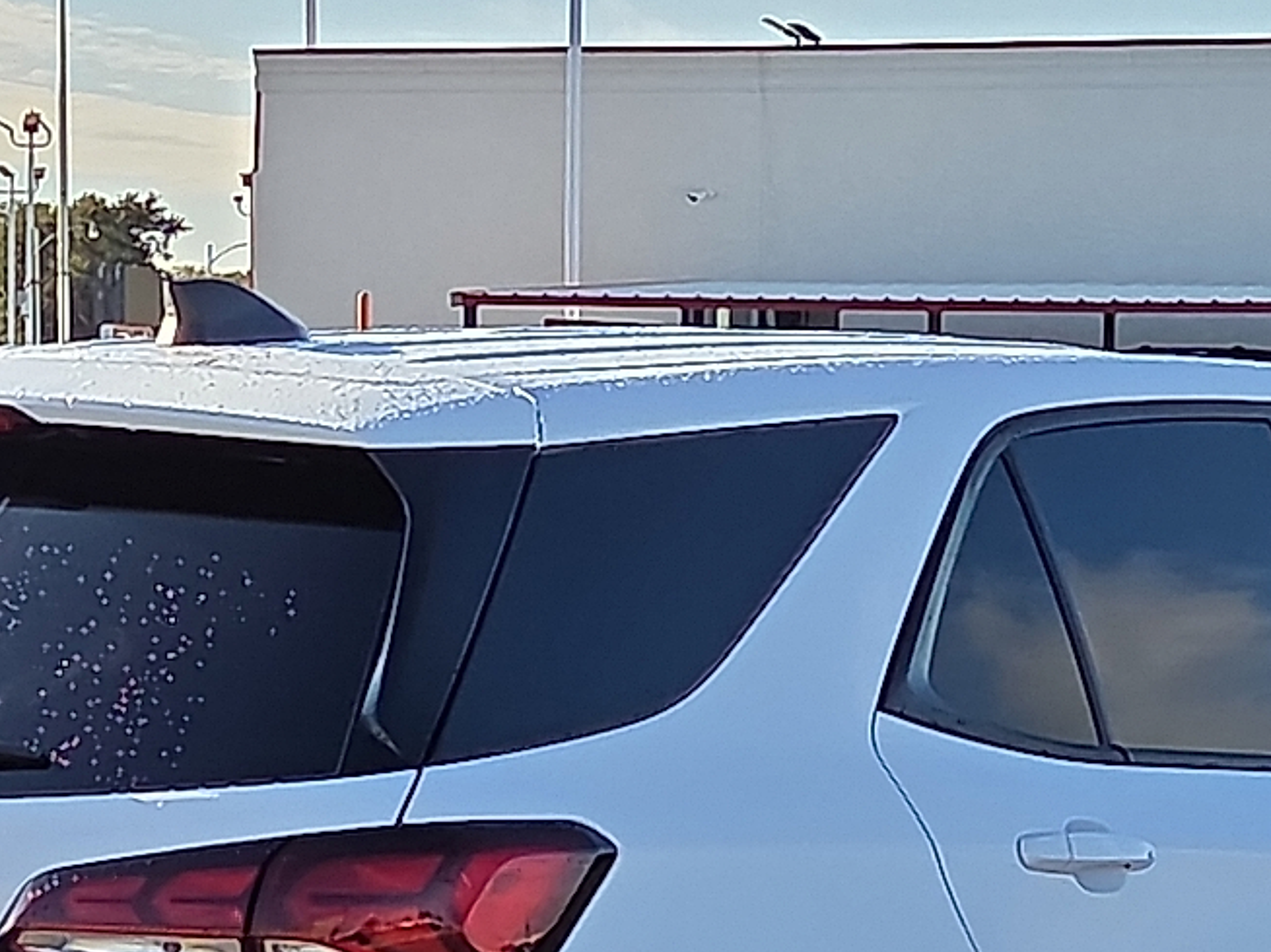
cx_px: 735
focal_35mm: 142
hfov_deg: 13.9
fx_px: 5212
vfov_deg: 10.3
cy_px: 1020
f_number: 1.8
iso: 25
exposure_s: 1/1429
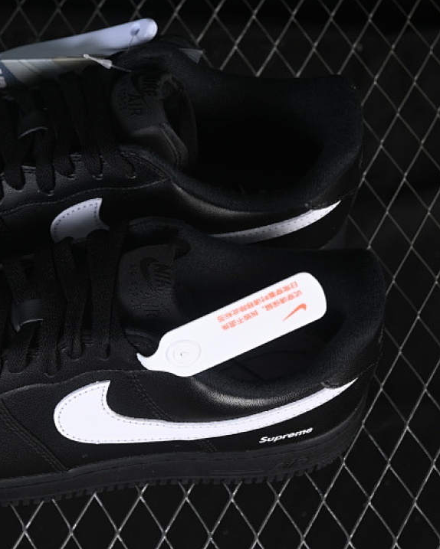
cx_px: 64
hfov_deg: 14.4
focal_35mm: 106
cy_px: 274
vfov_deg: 18.1
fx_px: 1725
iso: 160
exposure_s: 1/60
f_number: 6.3
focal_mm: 50
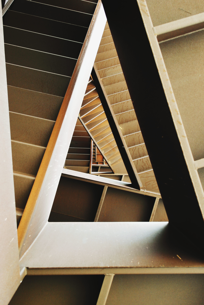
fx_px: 280
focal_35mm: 33
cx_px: 102
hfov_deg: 40.0
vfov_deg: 57.2
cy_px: 152
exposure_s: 1/40
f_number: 3.5
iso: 400
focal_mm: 22
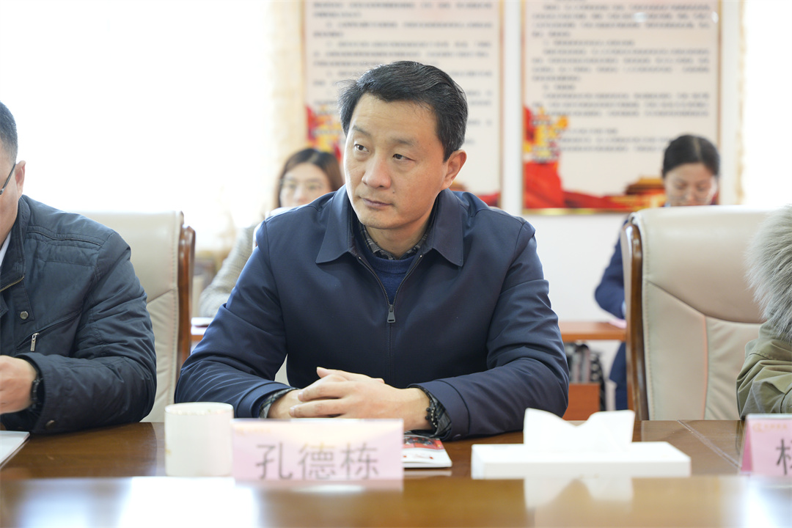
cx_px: 396
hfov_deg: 28.8
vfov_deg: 19.5
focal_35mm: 70
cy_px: 264
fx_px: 1540
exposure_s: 1/80
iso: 800
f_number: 2.8
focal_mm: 70
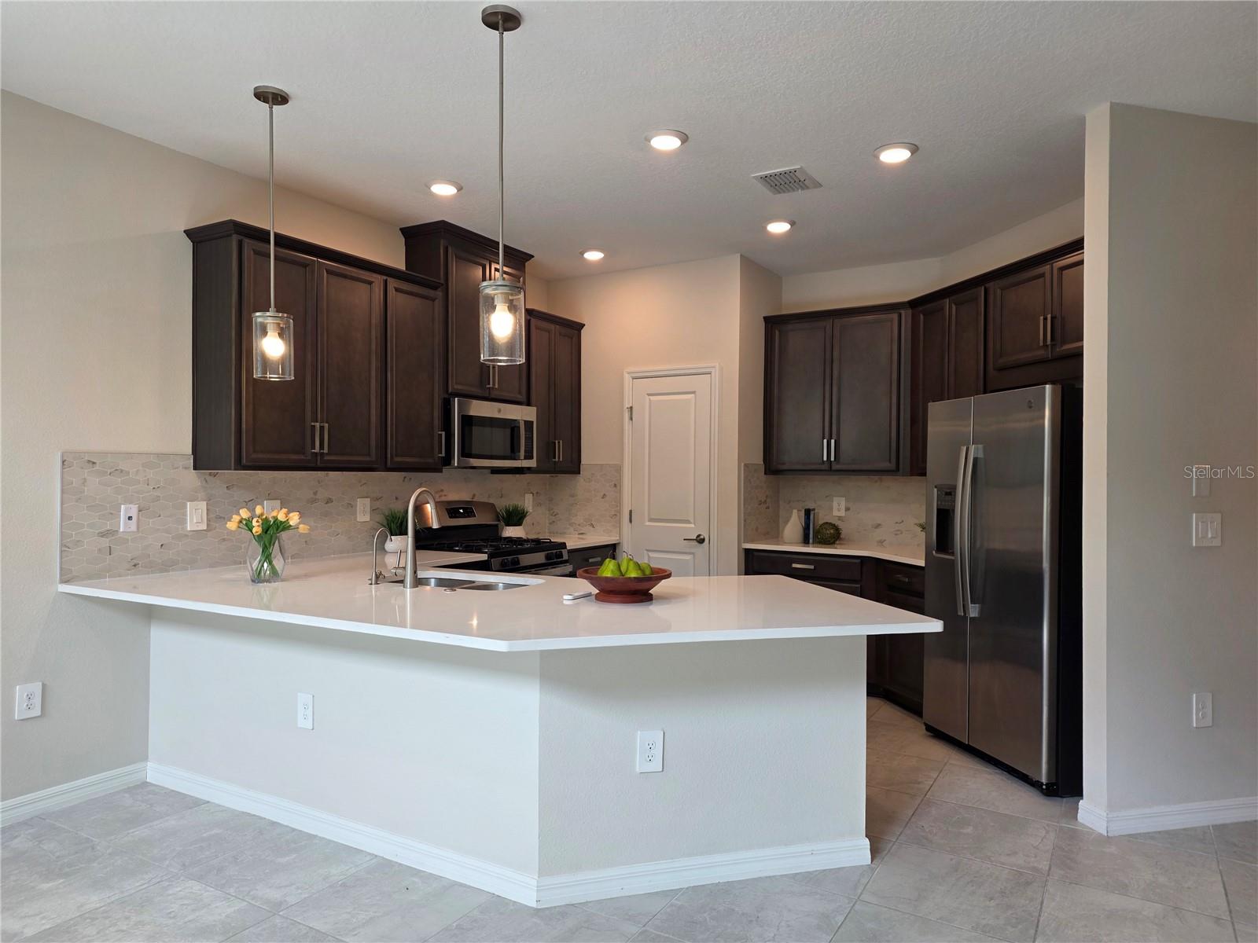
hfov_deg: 73.9
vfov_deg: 58.9
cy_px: 472
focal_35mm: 23
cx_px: 629
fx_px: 836
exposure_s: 1/120
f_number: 1.7
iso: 64
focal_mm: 6.3
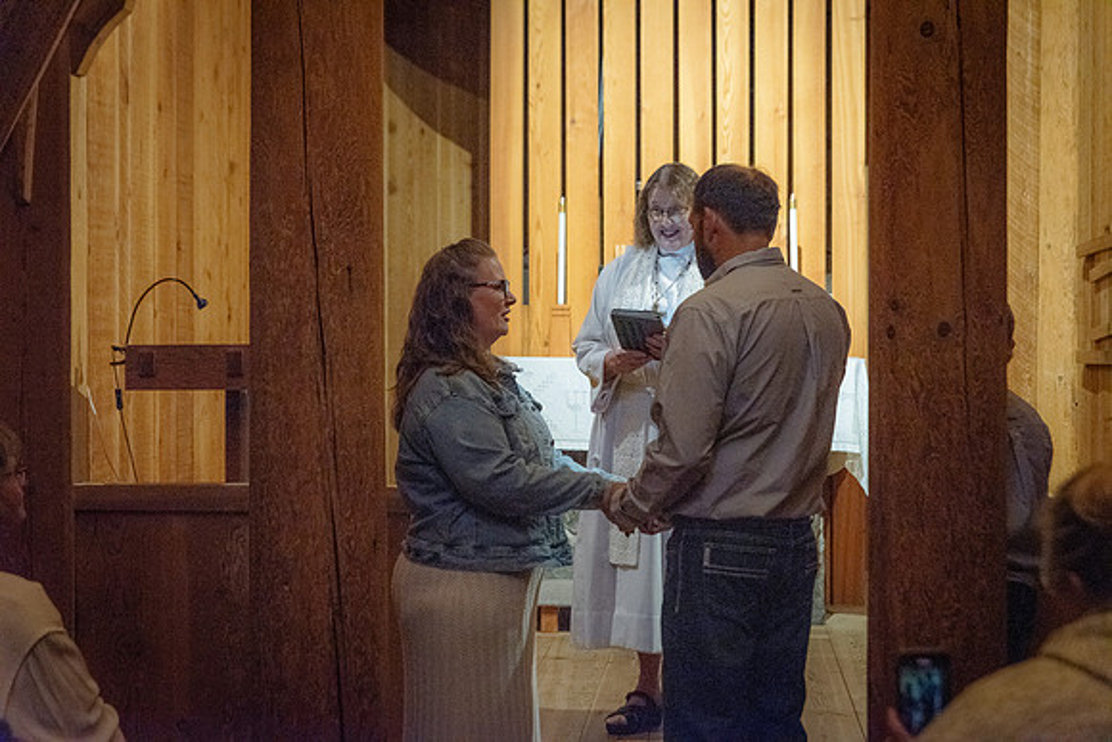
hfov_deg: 28.8
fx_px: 2163
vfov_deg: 19.5
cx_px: 556
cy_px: 371
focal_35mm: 70
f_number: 4
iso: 5000
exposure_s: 1/125
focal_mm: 70
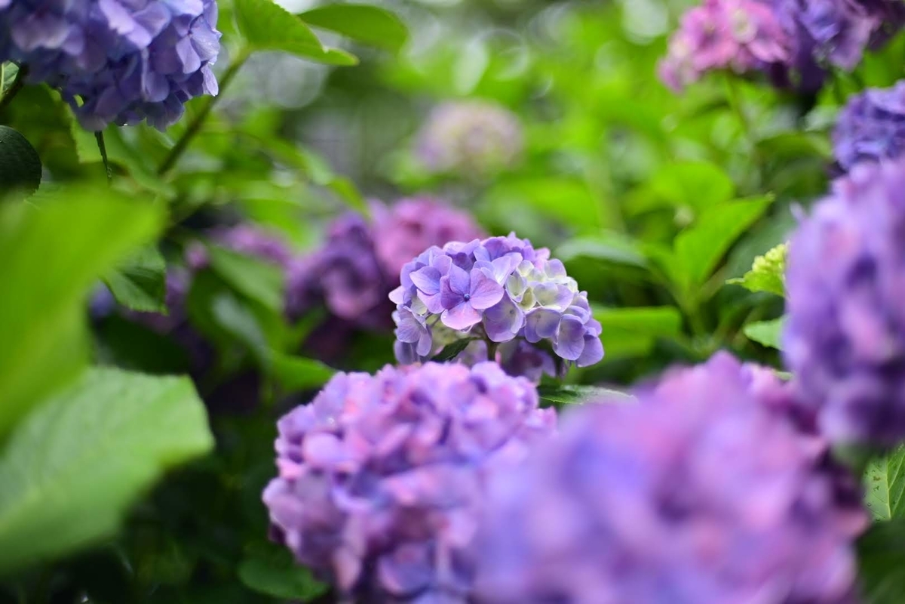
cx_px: 452
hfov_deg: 39.6
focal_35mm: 50
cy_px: 302
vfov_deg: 27.0
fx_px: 1257
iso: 125
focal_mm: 50
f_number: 1.4
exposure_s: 1/1600
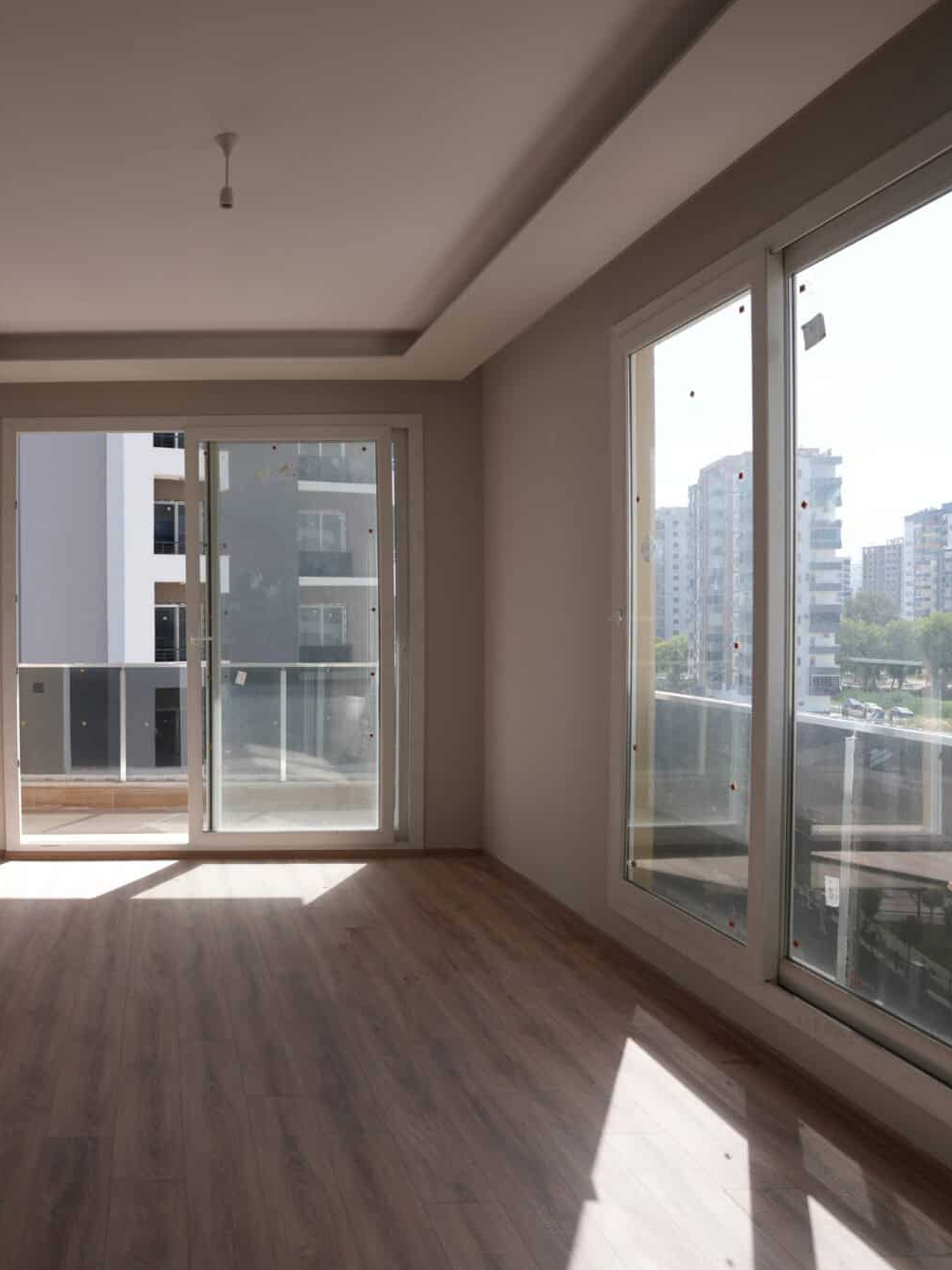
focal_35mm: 25
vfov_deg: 69.4
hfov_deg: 50.6
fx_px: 917
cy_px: 646
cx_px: 156
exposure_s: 1/250
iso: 100
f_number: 5
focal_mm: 17
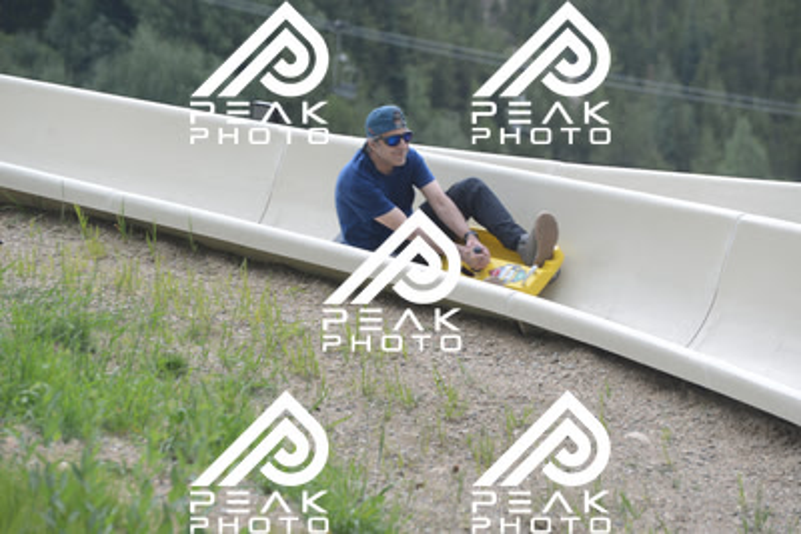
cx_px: 400
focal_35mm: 195
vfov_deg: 7.0
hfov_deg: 10.5
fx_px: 4340
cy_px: 267
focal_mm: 195
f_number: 6.3
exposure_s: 1/640
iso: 640
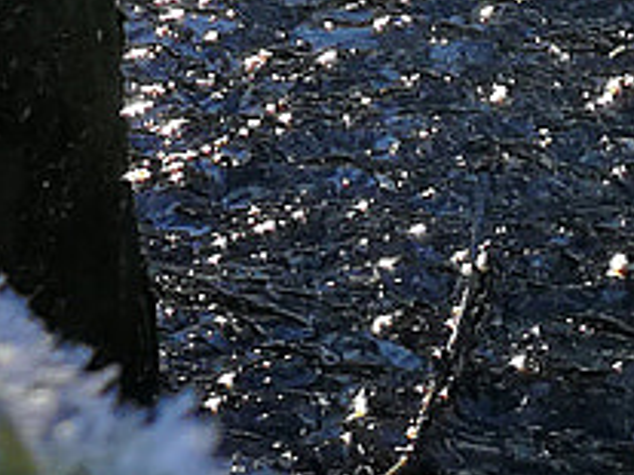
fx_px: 3826
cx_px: -481
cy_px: -1250
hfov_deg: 9.1
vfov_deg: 6.2
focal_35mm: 209
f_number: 2.2
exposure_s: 1/113
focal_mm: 3.95
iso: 50
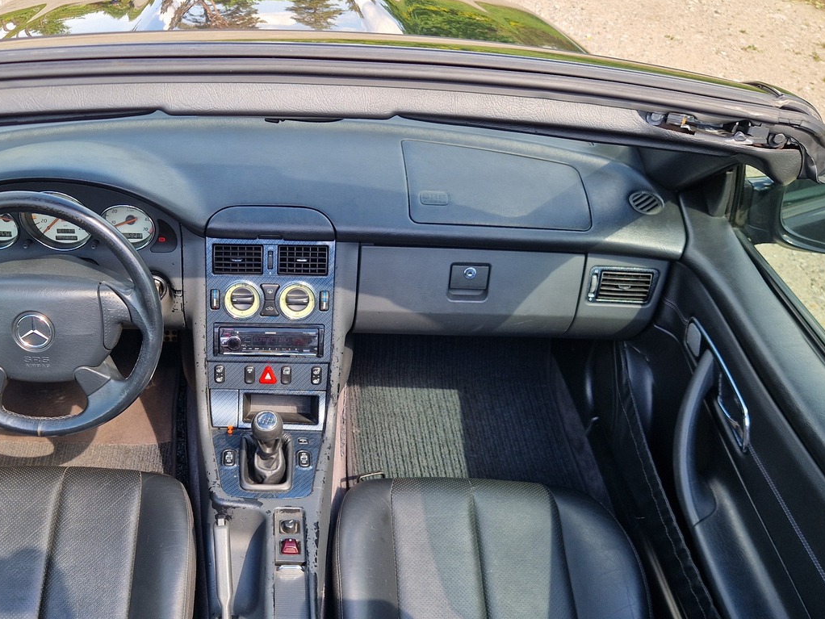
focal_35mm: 36
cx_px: 266
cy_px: 367
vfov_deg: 39.5
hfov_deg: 50.3
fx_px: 858
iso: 50
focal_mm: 5.4
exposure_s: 1/228
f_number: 1.8
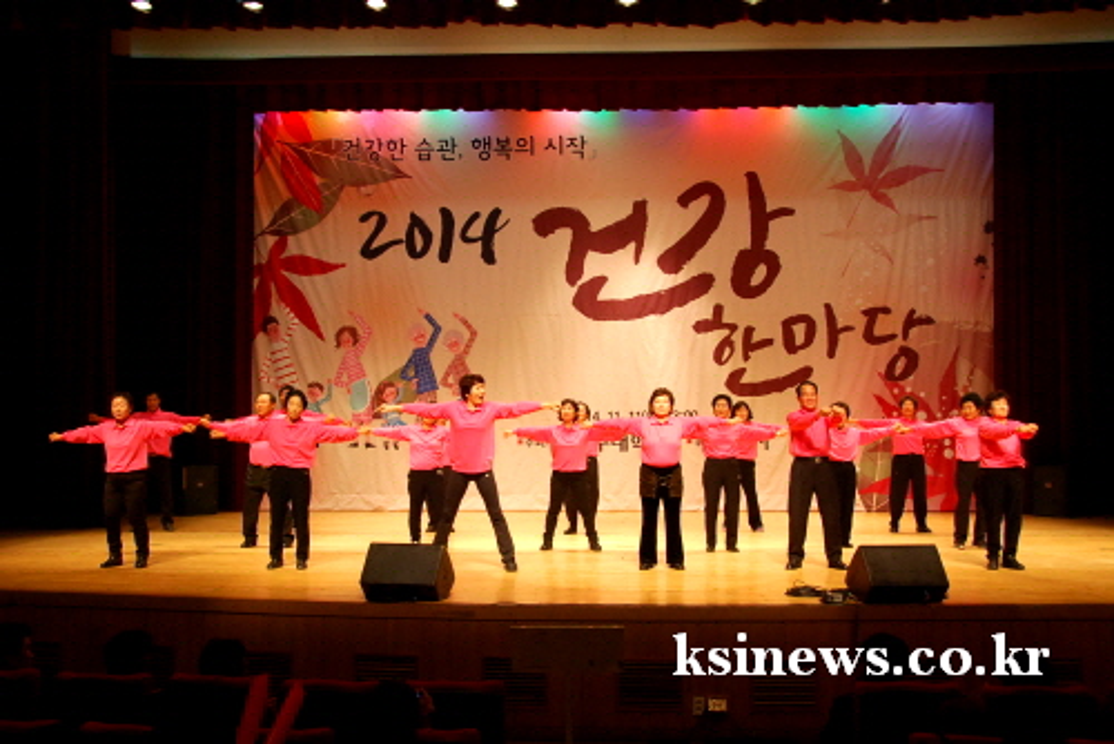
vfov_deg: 36.9
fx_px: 1115
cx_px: 557
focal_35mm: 36
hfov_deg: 53.1
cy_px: 372
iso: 800
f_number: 5.6
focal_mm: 24
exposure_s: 1/60
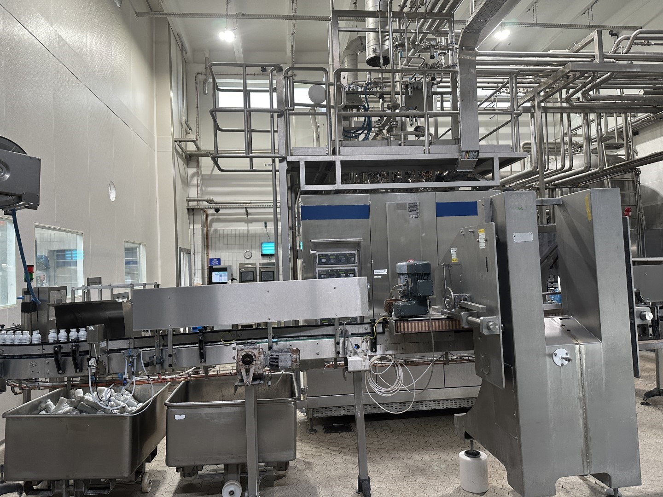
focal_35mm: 24
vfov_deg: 56.8
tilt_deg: +1.3
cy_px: 248
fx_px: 460
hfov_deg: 71.6
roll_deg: +2.3
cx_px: 332
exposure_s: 1/100
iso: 200
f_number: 1.78
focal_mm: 6.86
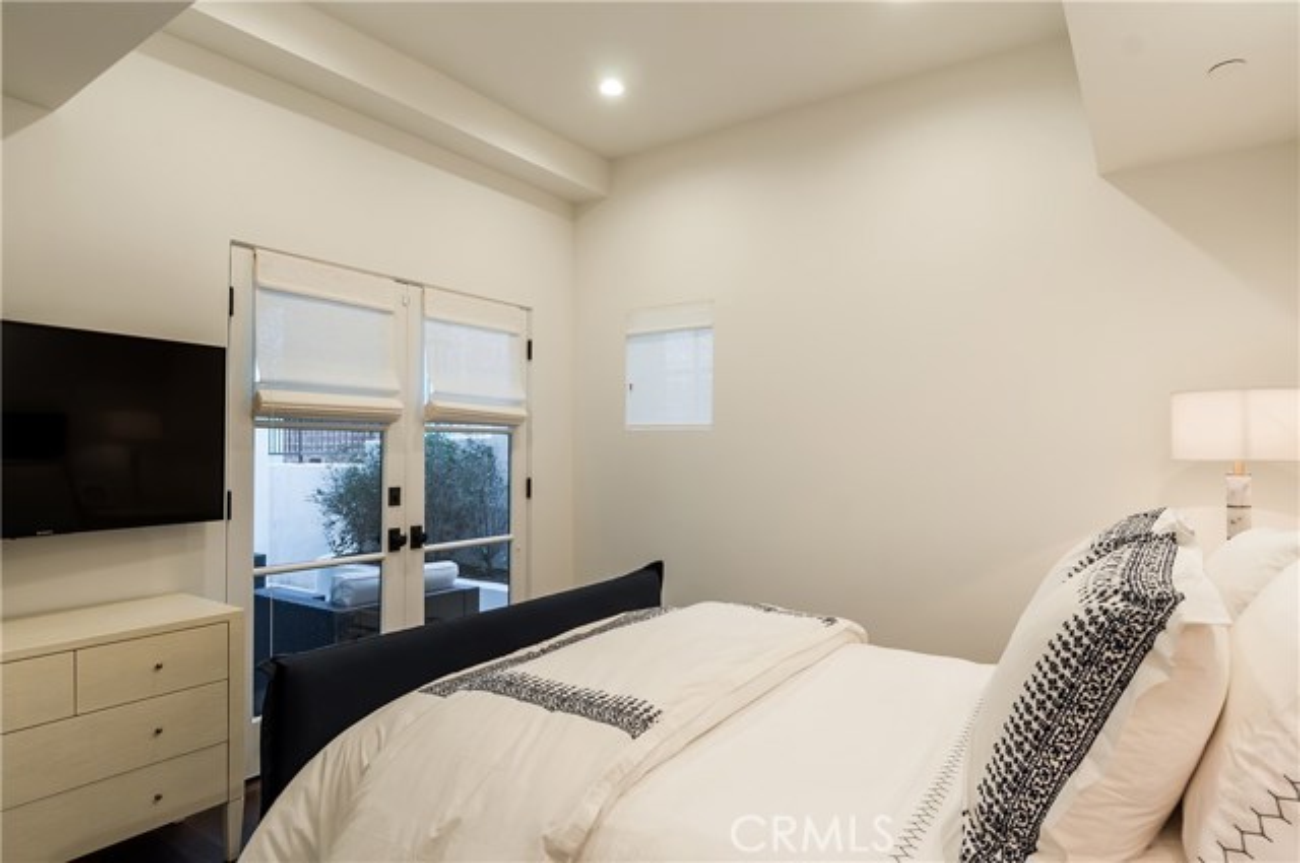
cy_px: 432
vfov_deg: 63.1
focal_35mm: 20
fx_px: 703
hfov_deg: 85.5
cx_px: 650
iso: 200
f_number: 9
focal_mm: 13
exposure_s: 1/8
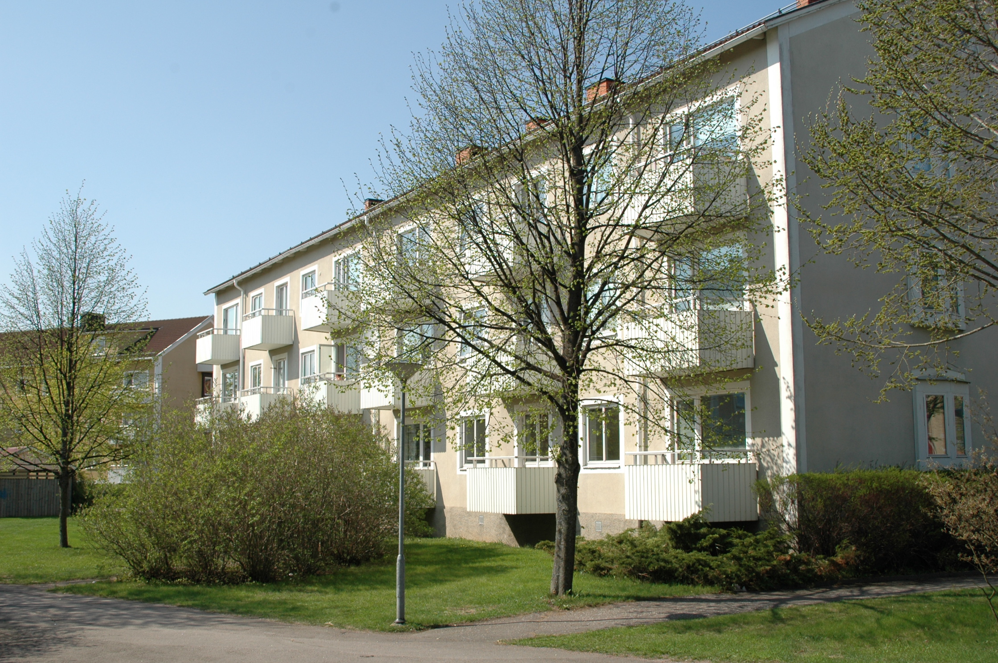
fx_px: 1038
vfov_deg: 35.4
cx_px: 499
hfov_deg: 51.3
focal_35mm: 38
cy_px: 332
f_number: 9
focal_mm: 25
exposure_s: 1/320
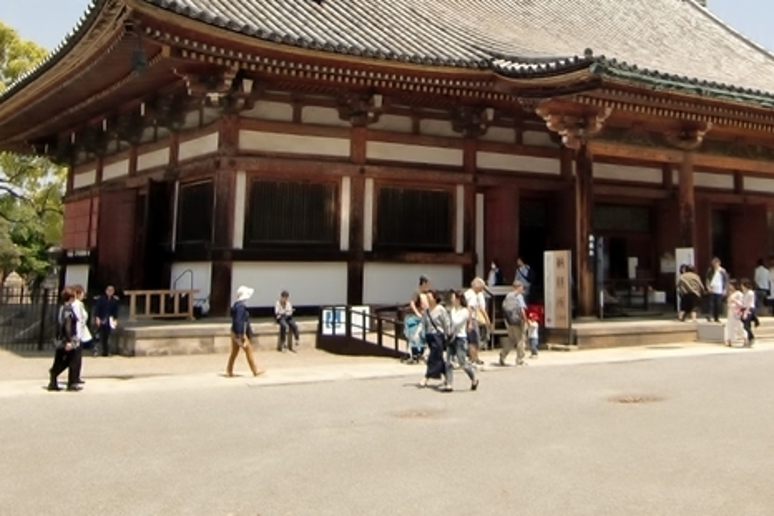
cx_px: 487
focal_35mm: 50
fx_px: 1075
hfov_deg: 39.3
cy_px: 63
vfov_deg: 26.2
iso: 64
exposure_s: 1/160
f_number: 7
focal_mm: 4.9
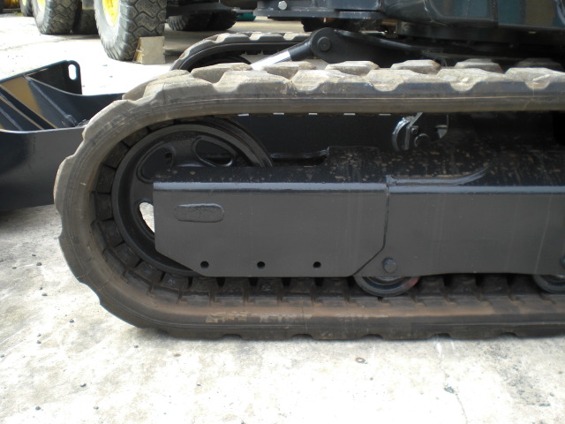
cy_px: 212
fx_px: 620
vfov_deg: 37.7
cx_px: 282
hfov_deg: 49.0
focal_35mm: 38
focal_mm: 6.3
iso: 64
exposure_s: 1/200
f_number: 3.1
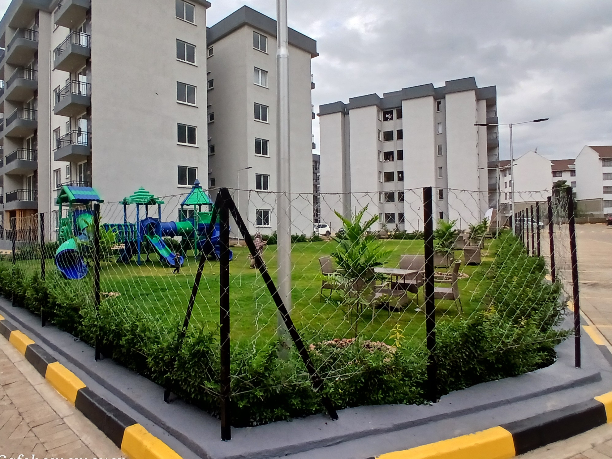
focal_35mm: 22
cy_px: 212
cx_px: 253
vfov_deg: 61.0
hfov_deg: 75.7
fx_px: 389
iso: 50
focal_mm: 1.4
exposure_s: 1/500
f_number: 2.2
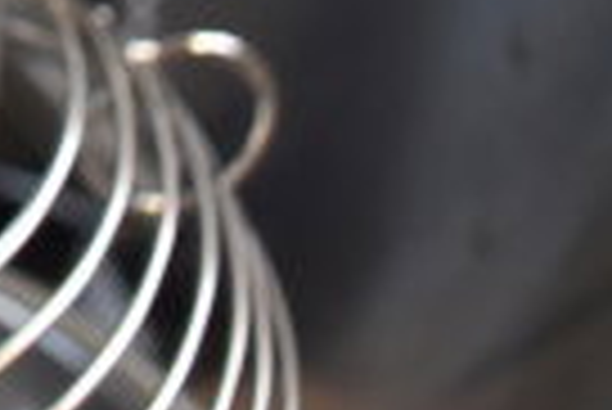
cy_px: -453
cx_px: -590
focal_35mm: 121
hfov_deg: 14.3
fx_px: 2059
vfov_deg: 10.3
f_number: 3.5
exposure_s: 1/30
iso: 720
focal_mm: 18
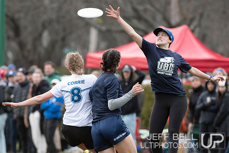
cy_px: 95
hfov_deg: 3.3
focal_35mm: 632
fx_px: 4024
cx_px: 86
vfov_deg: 2.2
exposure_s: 1/1250
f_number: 4
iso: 640
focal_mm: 270
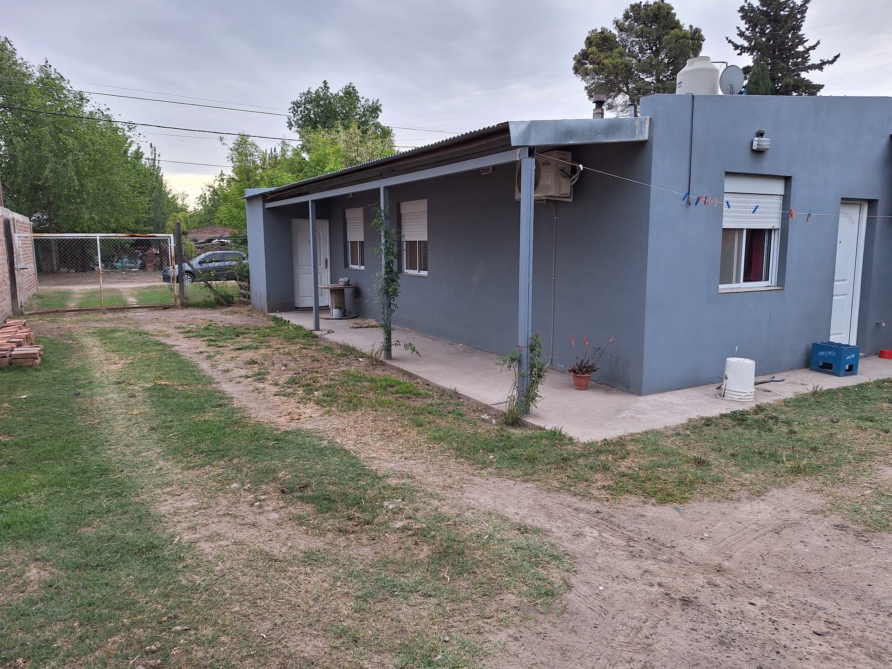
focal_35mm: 23
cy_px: 334
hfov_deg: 73.9
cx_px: 446
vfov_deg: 58.9
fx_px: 593
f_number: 1.8
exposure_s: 1/403
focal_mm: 5.54
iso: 40
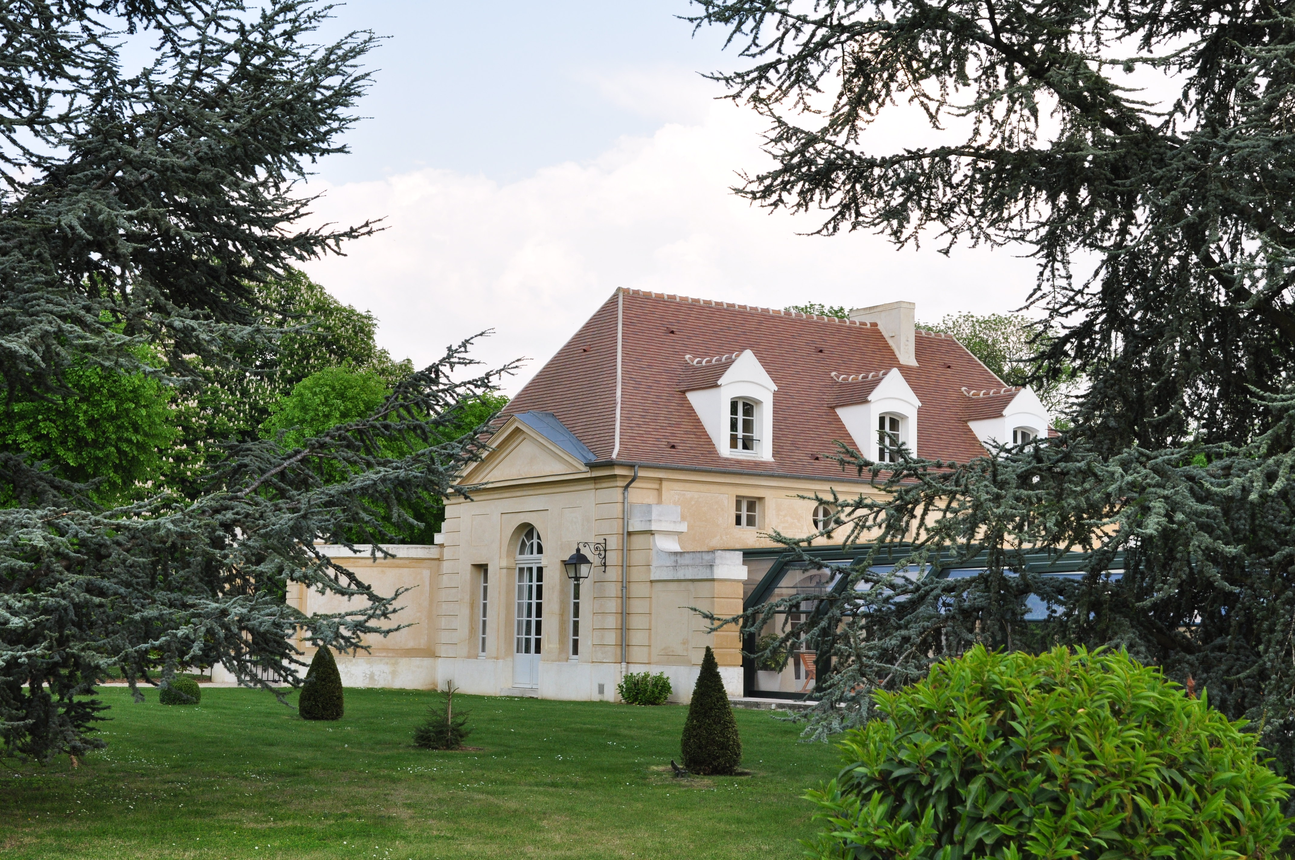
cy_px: 430
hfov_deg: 37.9
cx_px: 648
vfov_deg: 25.7
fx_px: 1886
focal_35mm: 52
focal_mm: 35
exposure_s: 1/250
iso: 400
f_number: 10
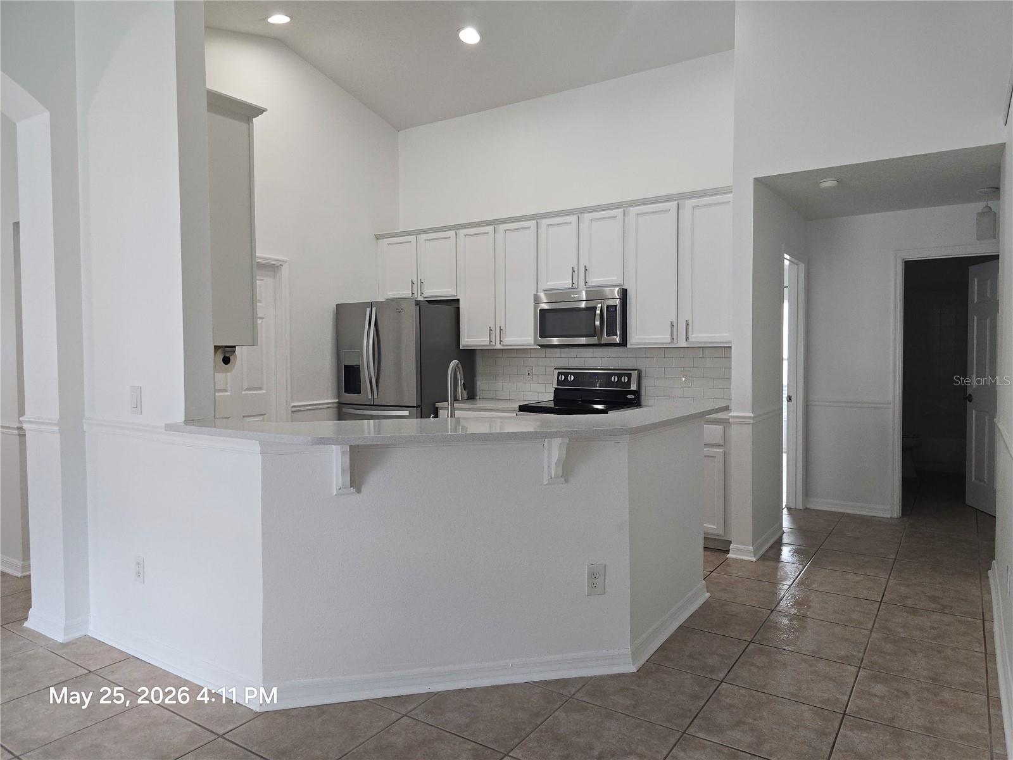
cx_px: 506
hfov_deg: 73.9
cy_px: 380
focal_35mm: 23
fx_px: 673
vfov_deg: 58.9
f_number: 1.7
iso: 200
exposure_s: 1/120
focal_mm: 6.3
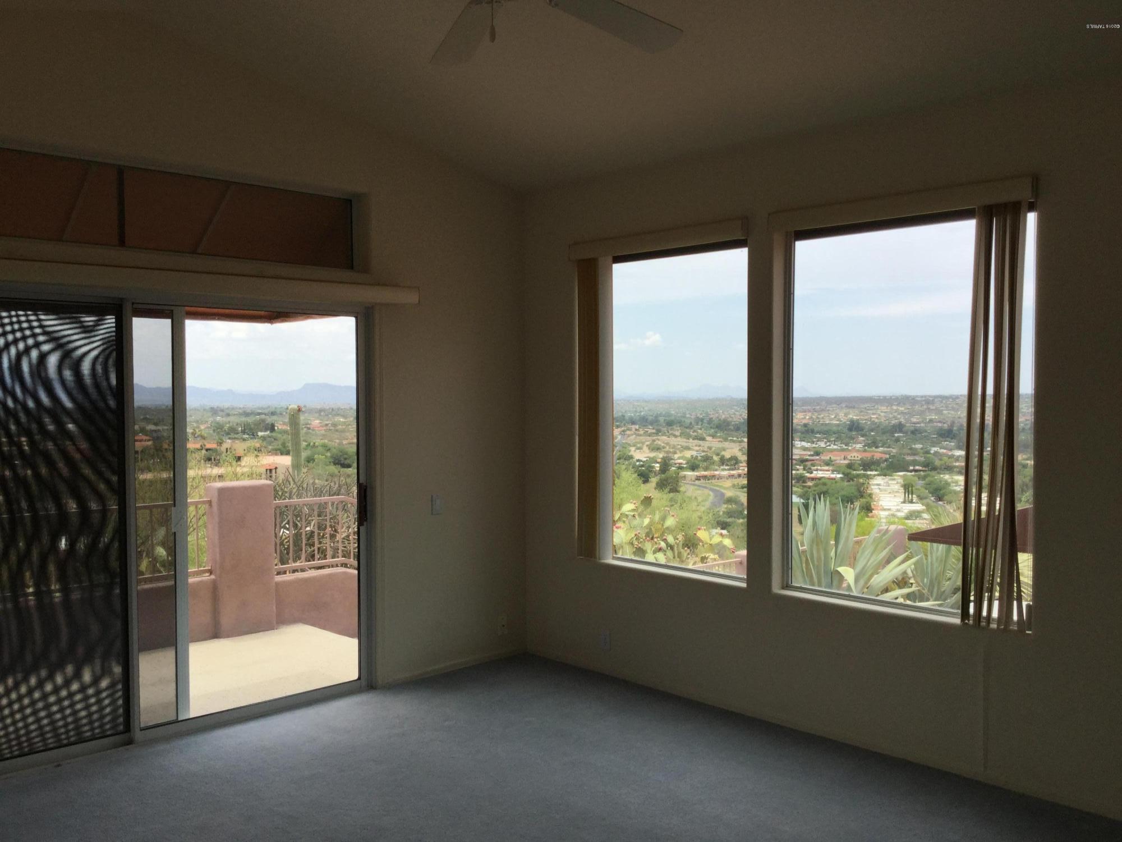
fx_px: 1005
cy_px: 421
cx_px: 561
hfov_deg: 58.4
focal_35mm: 31
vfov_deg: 45.4
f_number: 2.4
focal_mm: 3.3
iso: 25
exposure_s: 1/741
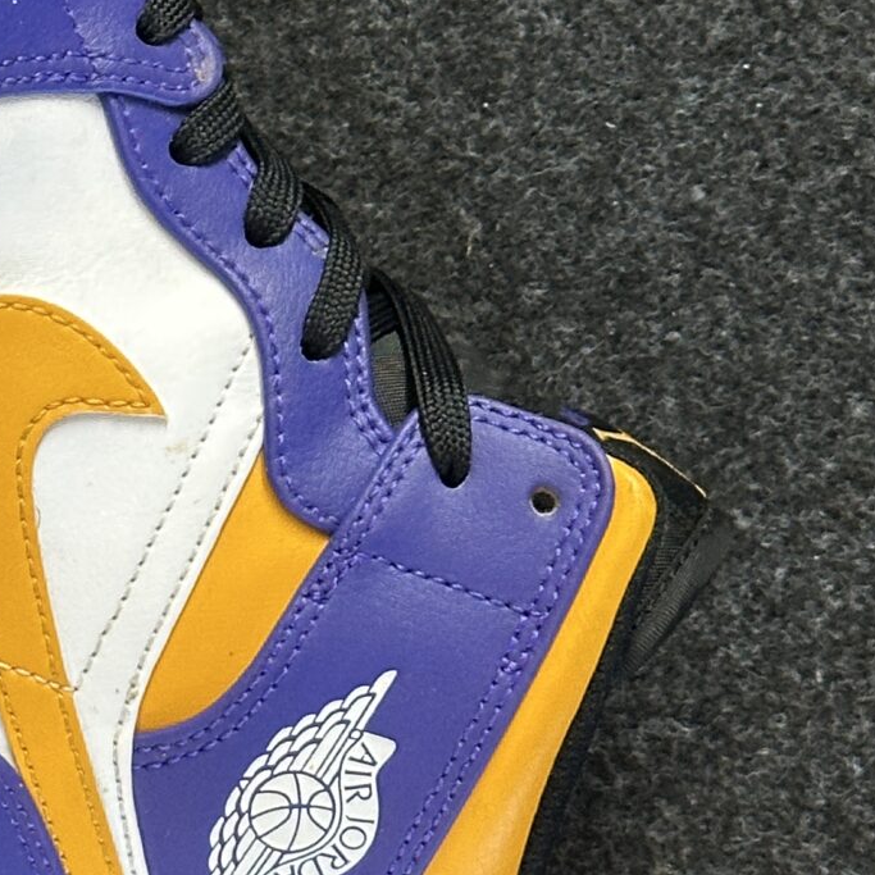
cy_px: 282
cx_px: -347
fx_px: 4547
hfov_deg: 10.7
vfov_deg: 11.0
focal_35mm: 159
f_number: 1.78
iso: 160
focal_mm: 6.86
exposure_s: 1/33
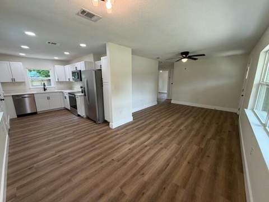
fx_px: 109
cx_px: 134
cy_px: 101
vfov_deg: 85.7
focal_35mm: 14
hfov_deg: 102.1
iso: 160
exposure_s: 1/120
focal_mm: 2.22
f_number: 2.2
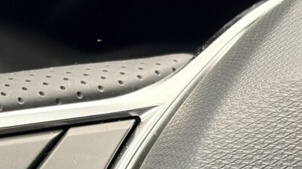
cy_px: 251
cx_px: -39
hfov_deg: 14.2
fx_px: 1185
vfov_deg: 8.0
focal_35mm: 148
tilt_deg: -28.0
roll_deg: +0.0
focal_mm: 5.96
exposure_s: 1/30
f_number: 1.6
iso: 320
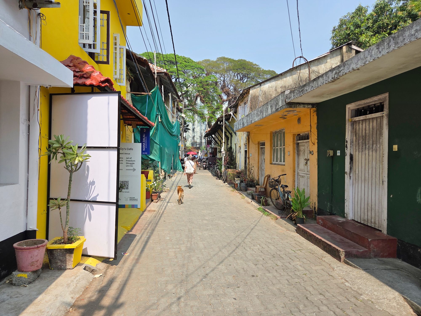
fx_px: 280
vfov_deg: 58.9
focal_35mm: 23
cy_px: 158
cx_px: 210
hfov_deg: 73.9
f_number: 1.8
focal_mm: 5.4
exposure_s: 1/4365
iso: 80
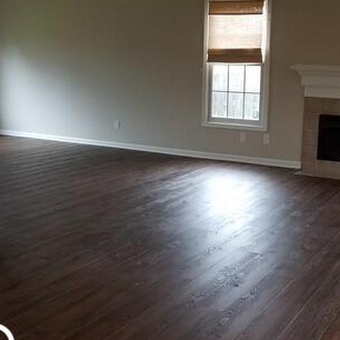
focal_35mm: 48
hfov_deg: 35.1
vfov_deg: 35.3
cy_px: 156
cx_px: 223
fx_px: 533
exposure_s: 1/40
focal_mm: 4.2
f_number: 1.7
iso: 125
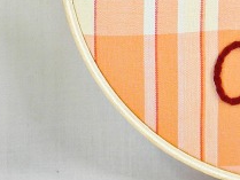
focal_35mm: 180
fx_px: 1249
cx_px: 121
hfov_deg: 11.0
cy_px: -26
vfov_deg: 8.2
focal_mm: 8.6
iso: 80
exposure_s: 1/114
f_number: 3.9
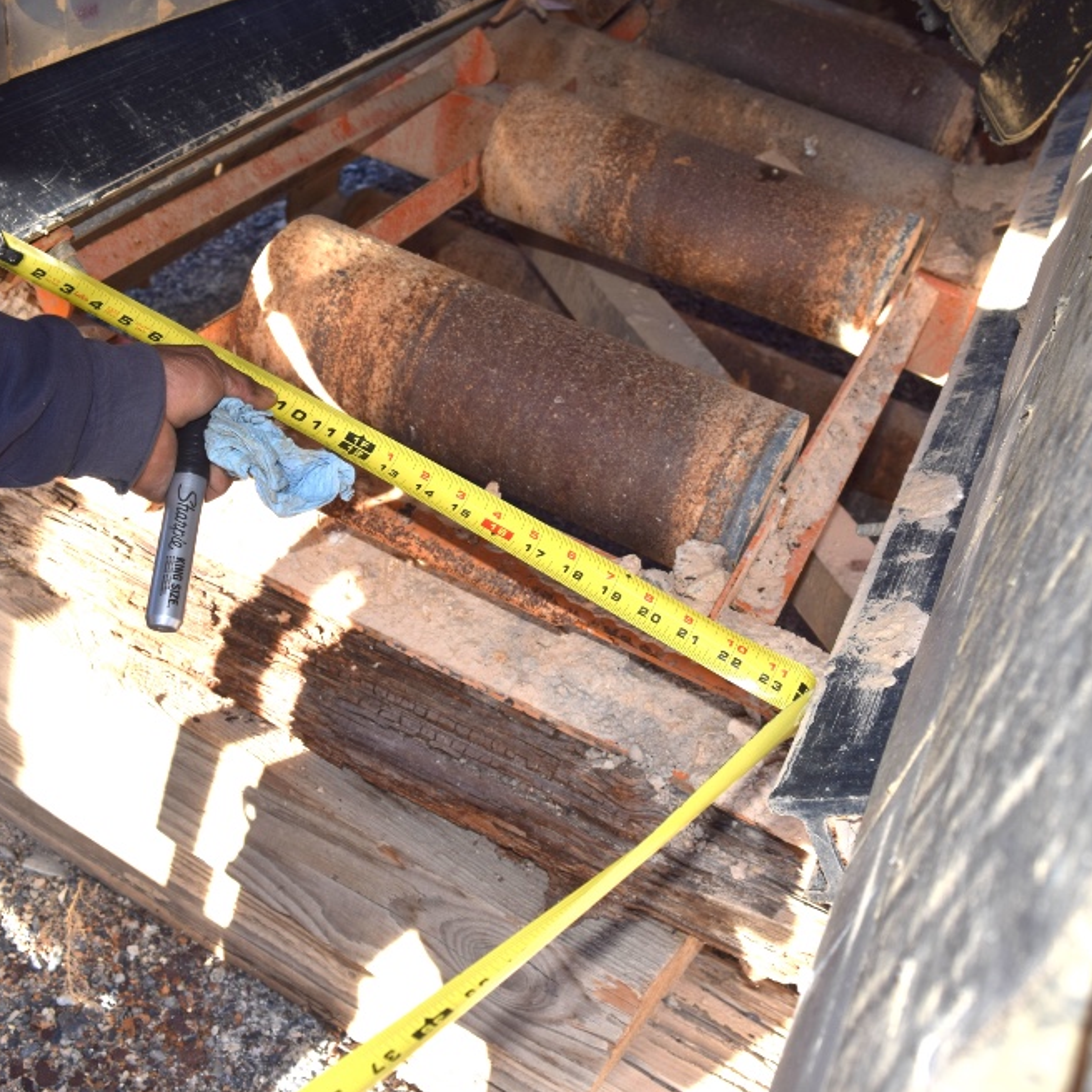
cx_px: 573
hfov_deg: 47.2
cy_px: 545
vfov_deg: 47.2
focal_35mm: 35
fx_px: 1249
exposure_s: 1/160
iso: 100
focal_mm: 18
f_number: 6.3
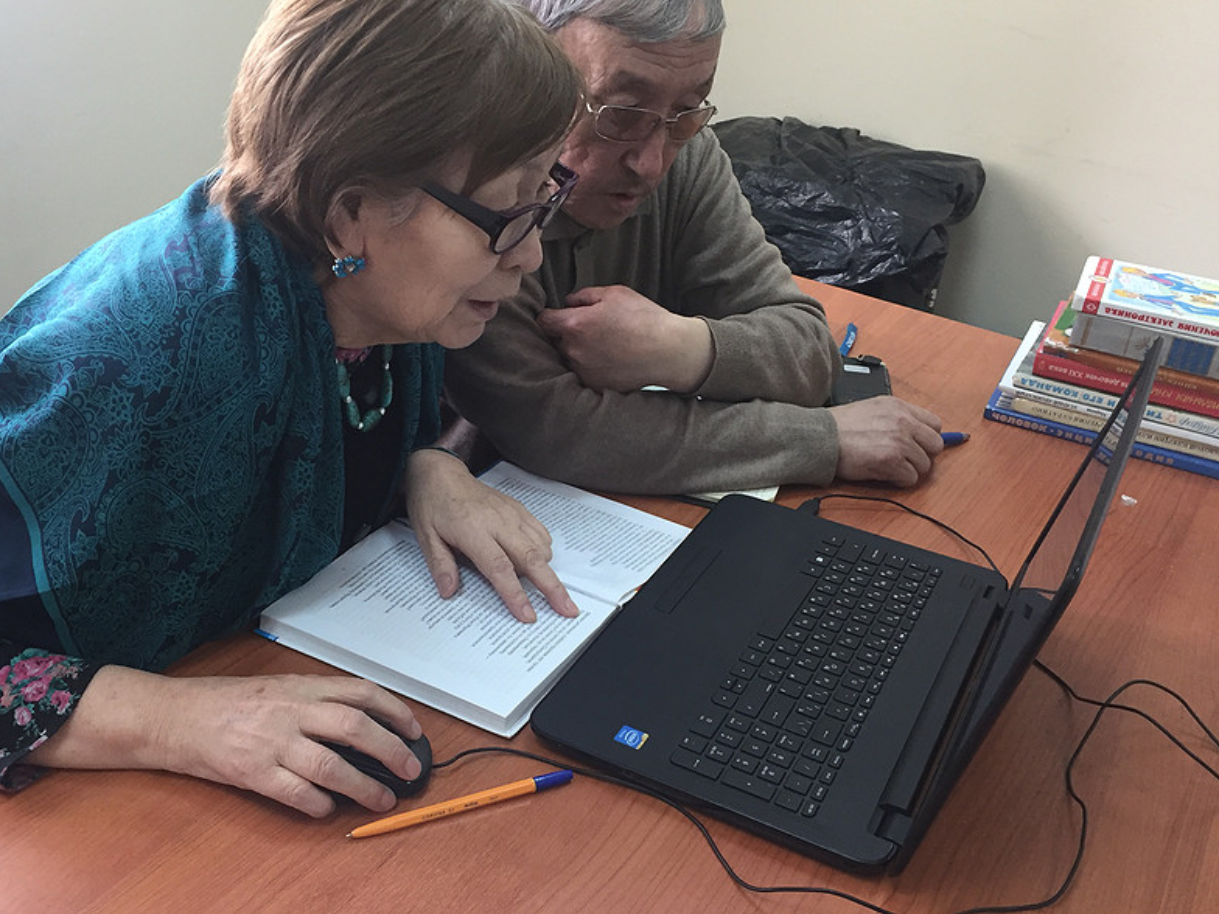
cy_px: 488
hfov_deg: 50.1
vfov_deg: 38.6
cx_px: 602
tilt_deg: -29.6
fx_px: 1303
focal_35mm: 37
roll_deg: -2.2
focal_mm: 4.15
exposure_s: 1/33
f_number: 2.2
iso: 64
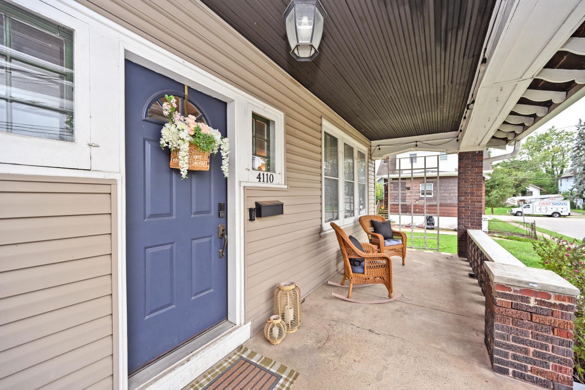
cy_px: 195
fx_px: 227
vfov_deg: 81.2
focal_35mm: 14
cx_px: 292
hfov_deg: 104.3
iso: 200
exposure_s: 1/80
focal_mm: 14
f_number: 4.5
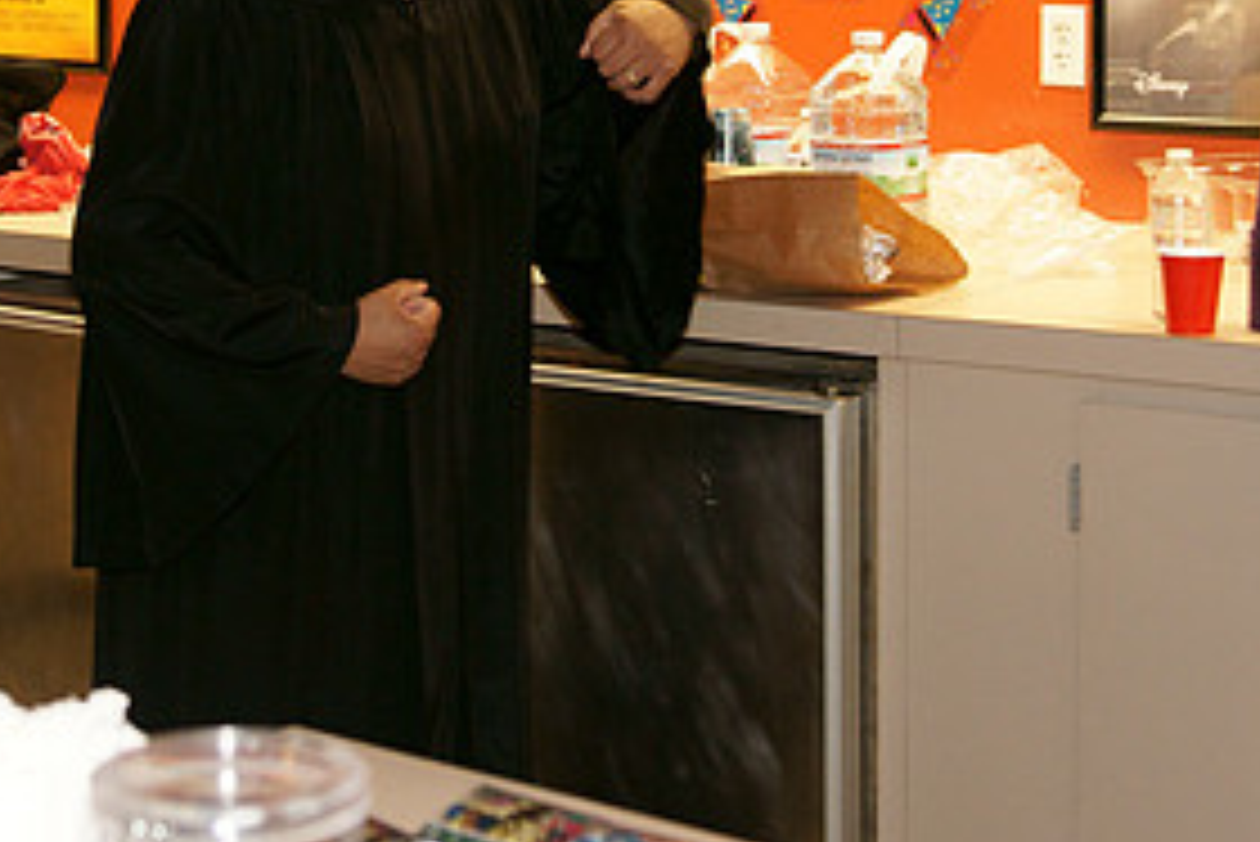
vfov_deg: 15.4
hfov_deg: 23.3
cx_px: 477
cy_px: -11
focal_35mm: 87
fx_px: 3046
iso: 400
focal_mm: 28
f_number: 2.8
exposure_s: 1/60
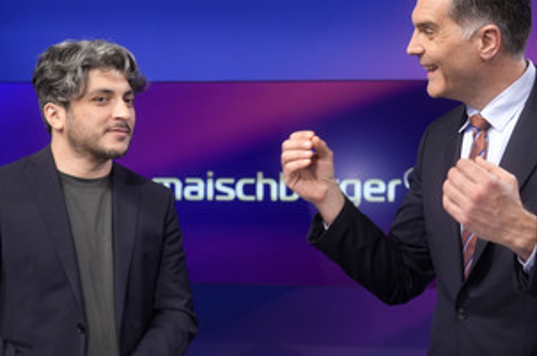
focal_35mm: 67
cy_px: 197
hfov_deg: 30.1
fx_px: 998
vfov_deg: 20.2
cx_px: 307
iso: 640
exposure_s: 1/200
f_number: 2.2
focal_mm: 30
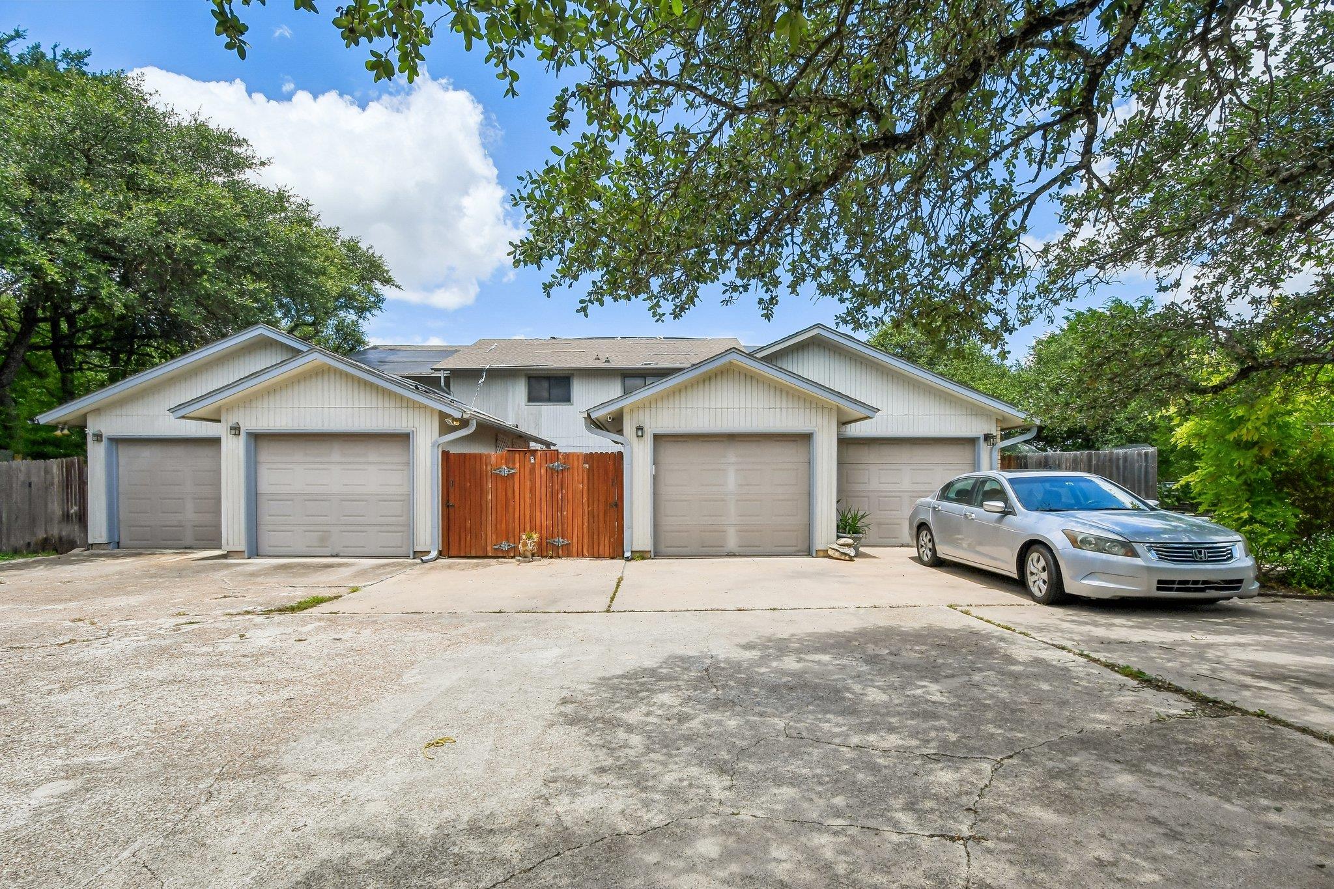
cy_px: 444
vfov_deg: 77.3
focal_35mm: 15
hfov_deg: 100.4
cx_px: 667
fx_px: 556
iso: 400
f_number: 8
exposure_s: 1/1250
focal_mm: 10
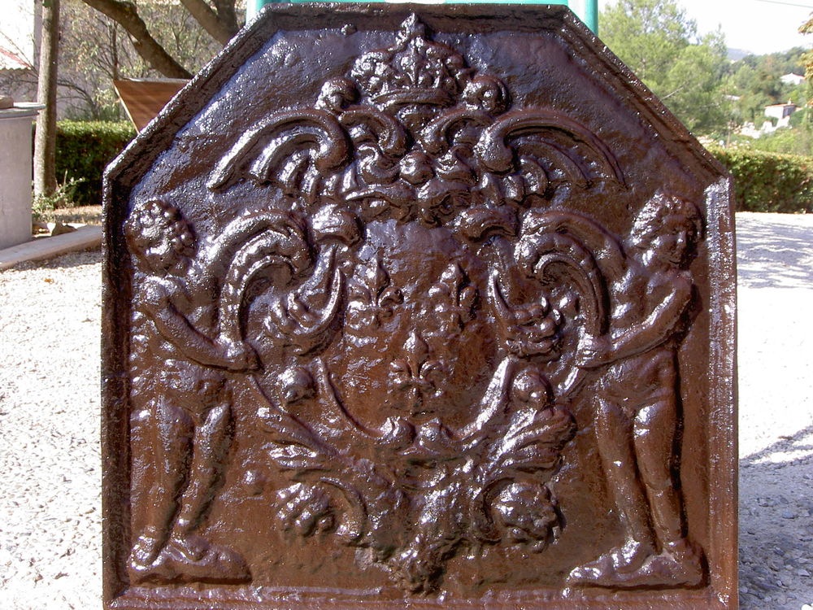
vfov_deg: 36.8
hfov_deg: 47.9
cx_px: 406
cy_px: 305
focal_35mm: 39
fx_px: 916
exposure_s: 1/208
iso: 100
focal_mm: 8
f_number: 4.7
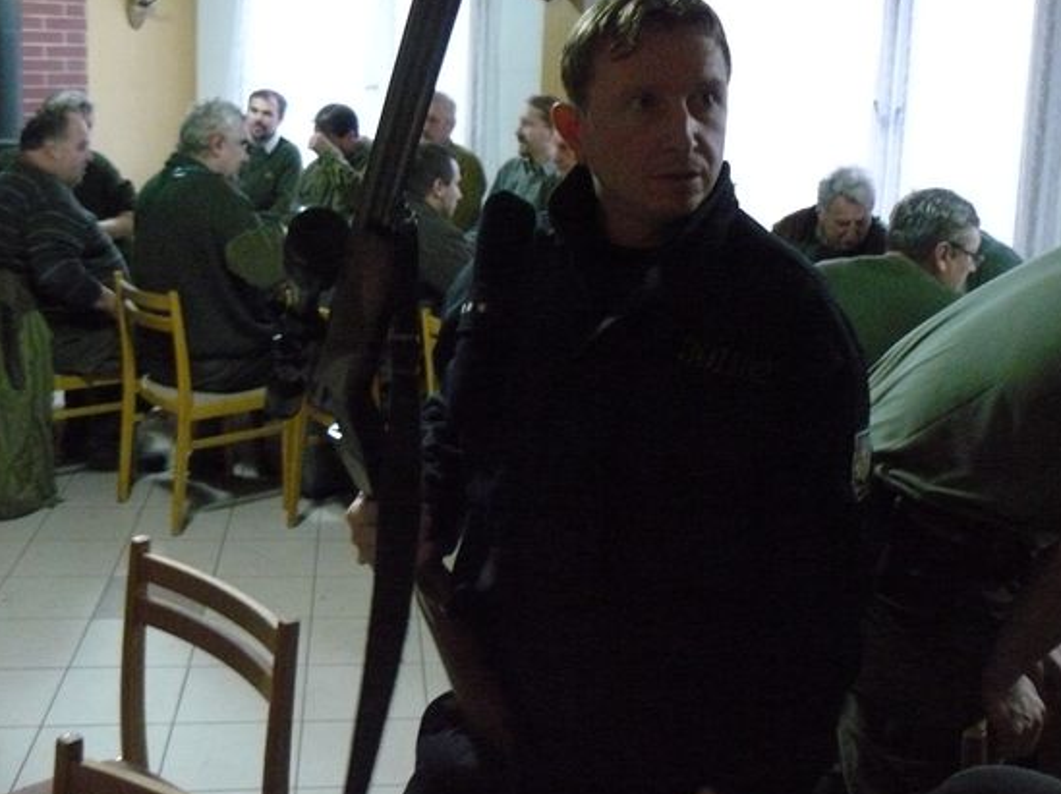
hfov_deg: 44.7
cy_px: 359
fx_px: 1286
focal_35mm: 42
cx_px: 611
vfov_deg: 34.3
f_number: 2.8
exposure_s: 1/13
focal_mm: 6
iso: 800
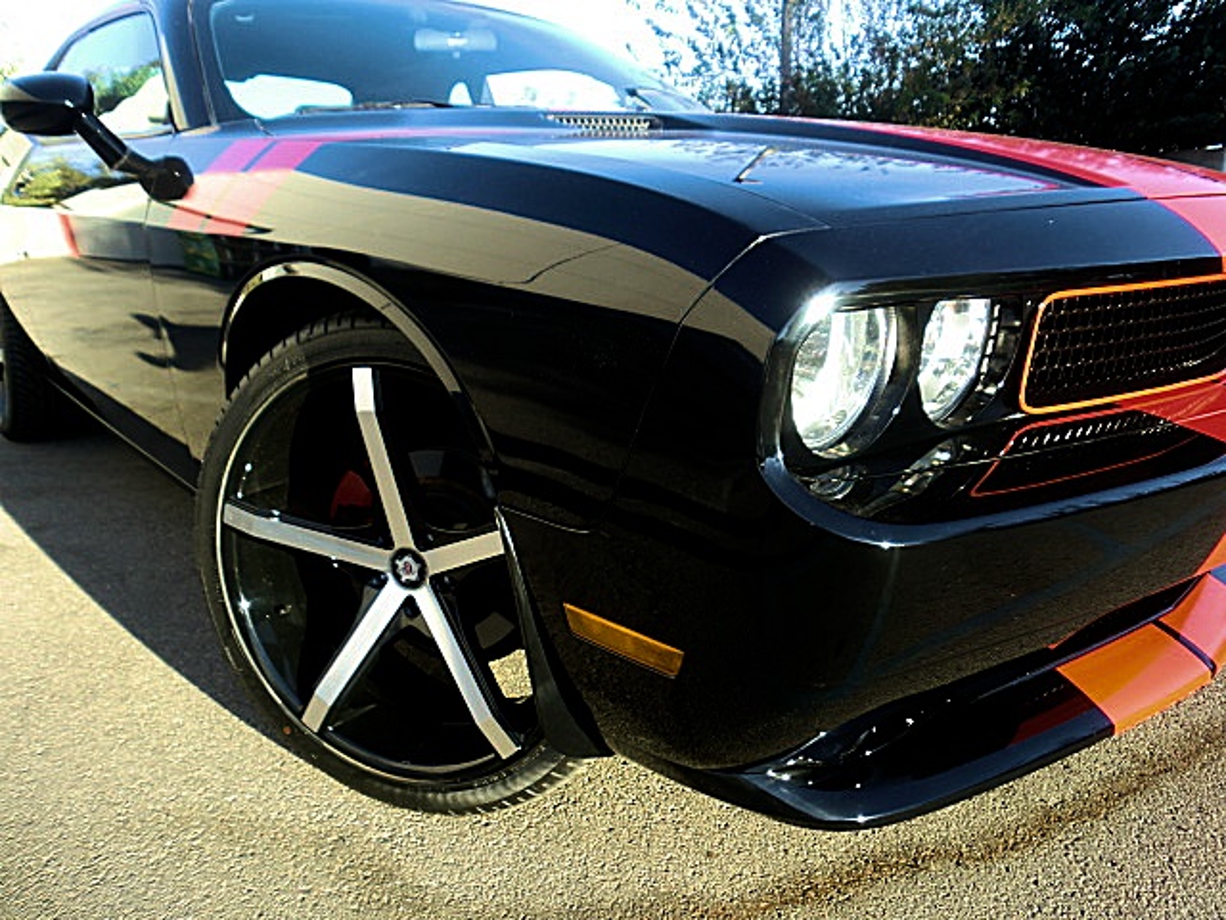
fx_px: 921
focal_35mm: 26
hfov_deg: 67.3
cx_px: 613
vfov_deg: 53.1
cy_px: 460
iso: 64
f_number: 2.6
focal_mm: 4.65
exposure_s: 1/125
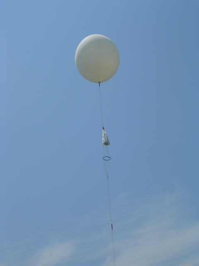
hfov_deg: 24.4
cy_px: 133
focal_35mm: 60
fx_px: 460
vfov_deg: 32.2
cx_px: 100
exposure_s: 1/1500
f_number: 3.4
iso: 50
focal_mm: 9.1
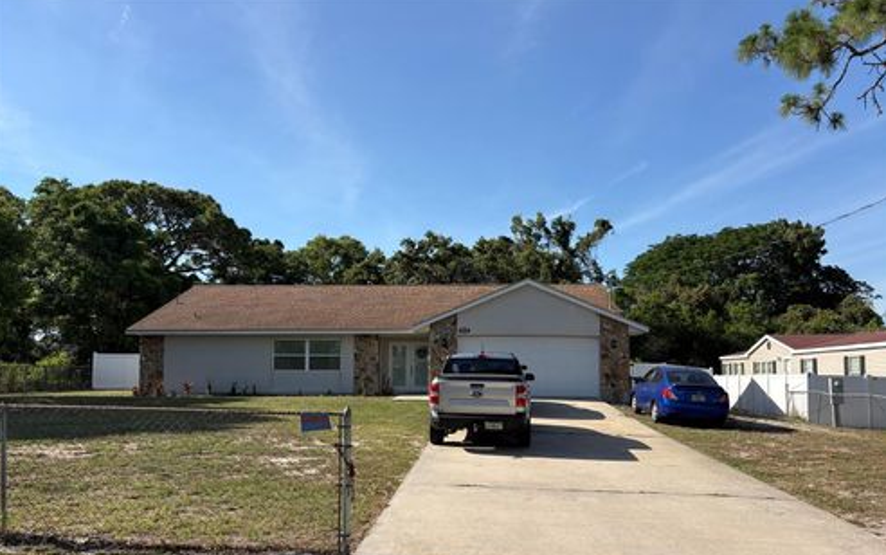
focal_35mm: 28
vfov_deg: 44.4
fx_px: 676
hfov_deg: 66.4
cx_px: 439
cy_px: 329
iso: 50
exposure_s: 1/3448
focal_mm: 5.96
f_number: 1.6
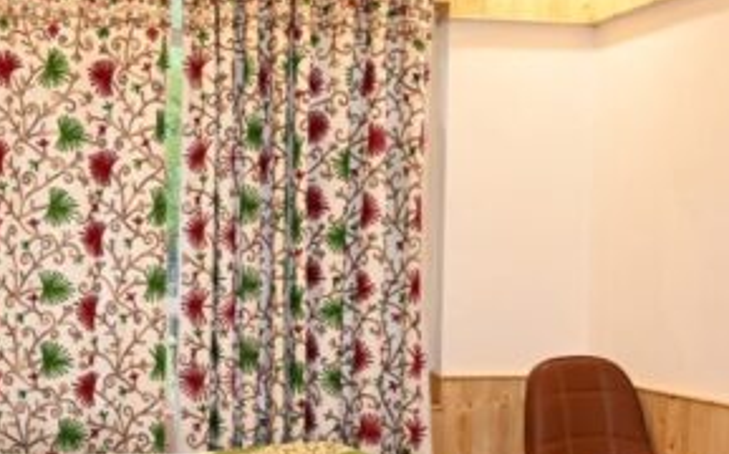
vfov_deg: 21.1
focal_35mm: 61
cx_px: 149
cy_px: 344
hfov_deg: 32.6
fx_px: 1211
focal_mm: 18
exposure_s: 1/80
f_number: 5
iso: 800
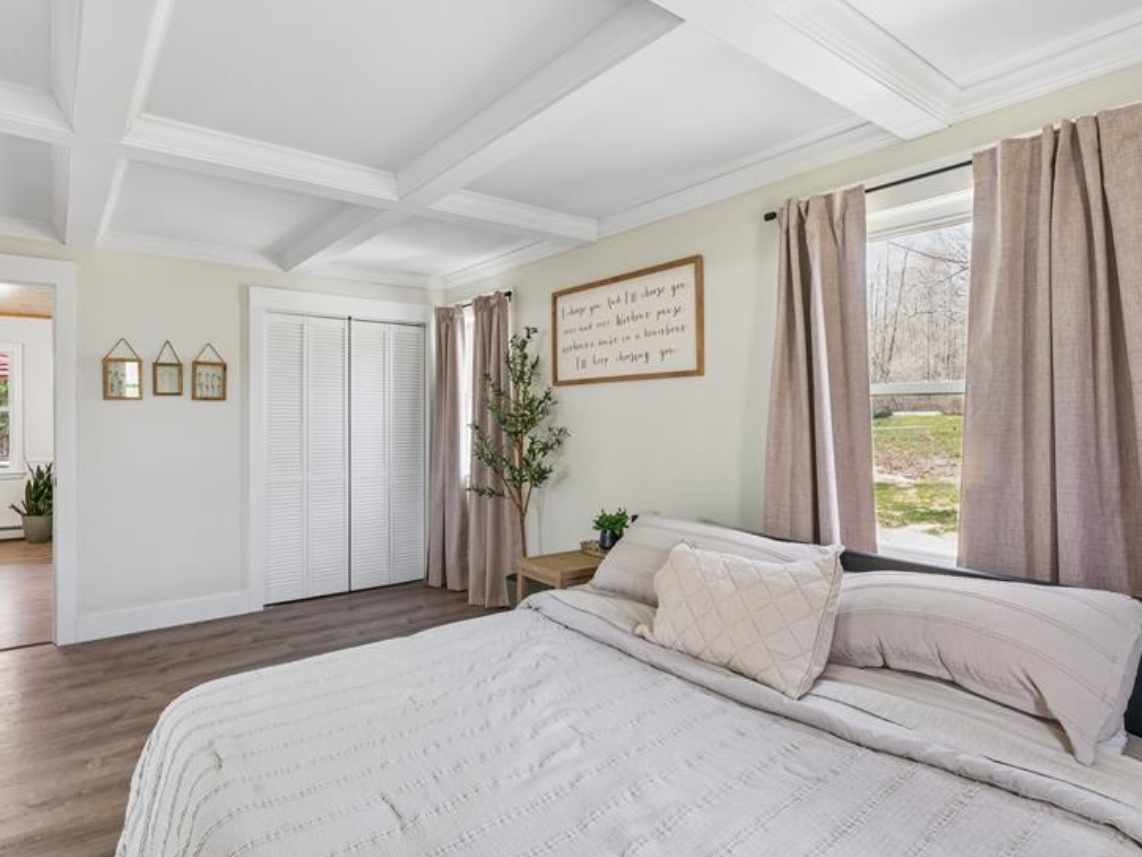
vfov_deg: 66.5
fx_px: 654
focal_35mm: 20
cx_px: 528
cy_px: 433
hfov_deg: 82.1
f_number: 13
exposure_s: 1/6
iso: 400
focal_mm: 14.6
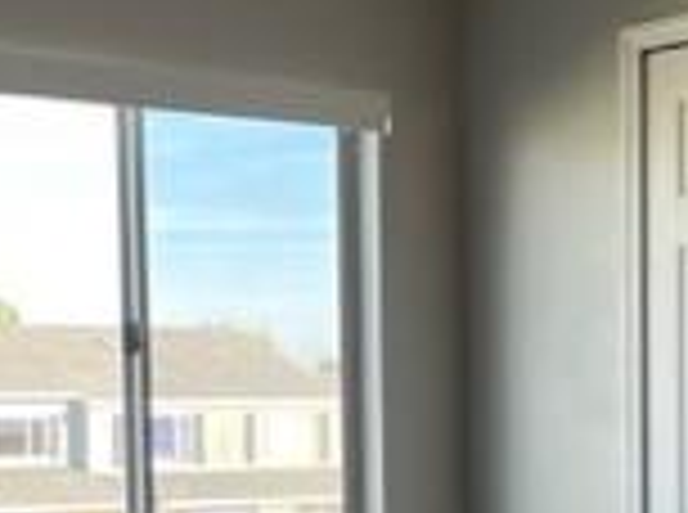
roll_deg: +1.7
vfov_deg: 13.3
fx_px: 2161
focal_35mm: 109
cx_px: 211
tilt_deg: -2.4
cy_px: 522
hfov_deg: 18.0
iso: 50
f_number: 1.5
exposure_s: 1/252
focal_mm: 5.7
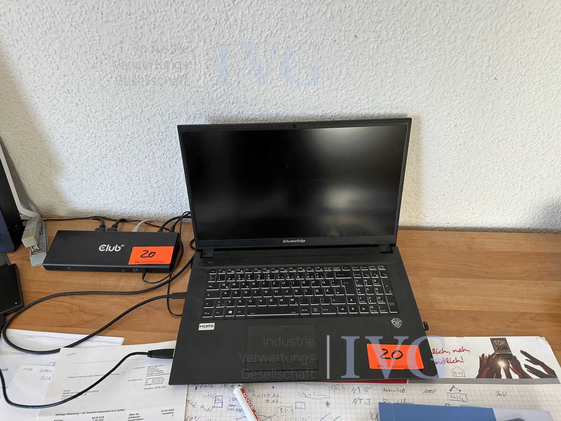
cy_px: 210
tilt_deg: -40.5
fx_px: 389
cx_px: 280
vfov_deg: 56.8
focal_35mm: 24
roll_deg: +1.8
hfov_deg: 71.6
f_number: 1.78
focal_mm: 6.86
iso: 100
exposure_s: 1/121
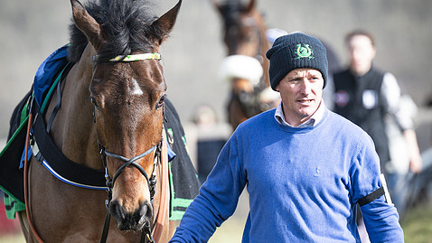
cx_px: 230
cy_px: 141
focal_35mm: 388
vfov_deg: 3.1
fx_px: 4445
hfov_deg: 5.6
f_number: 2.8
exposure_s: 1/1250
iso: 160
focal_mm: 175
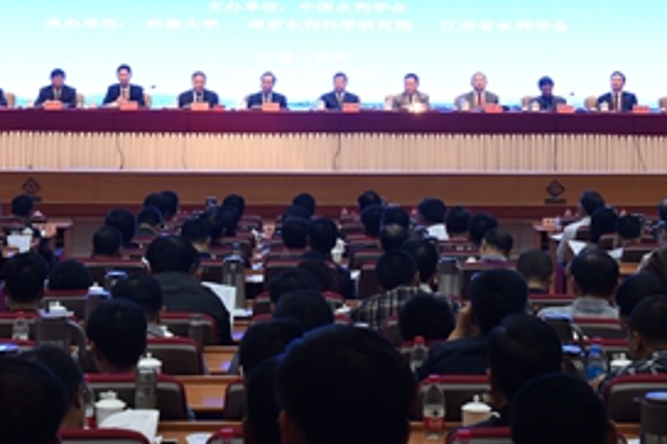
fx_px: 1963
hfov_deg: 19.3
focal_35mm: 106
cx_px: 302
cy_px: 69
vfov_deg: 12.8
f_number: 8
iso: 640
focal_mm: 48
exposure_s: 1/10
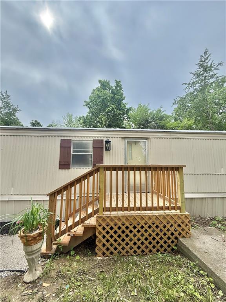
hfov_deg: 85.7
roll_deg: -0.1
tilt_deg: +7.3
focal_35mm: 14
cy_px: 151
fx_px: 122
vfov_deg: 102.1
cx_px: 113
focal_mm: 2.22
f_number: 2.2
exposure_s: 1/789
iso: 64
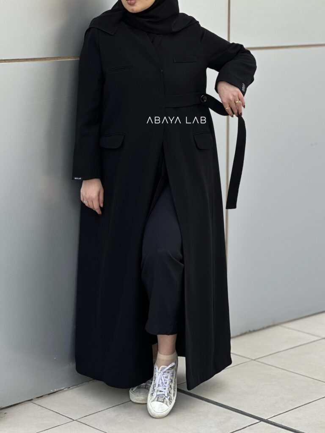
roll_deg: -0.6
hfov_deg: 19.1
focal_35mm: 77
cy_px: 216
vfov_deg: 25.3
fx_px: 964
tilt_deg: -7.0
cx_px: 162
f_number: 2.8
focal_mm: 9
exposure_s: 1/121
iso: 64
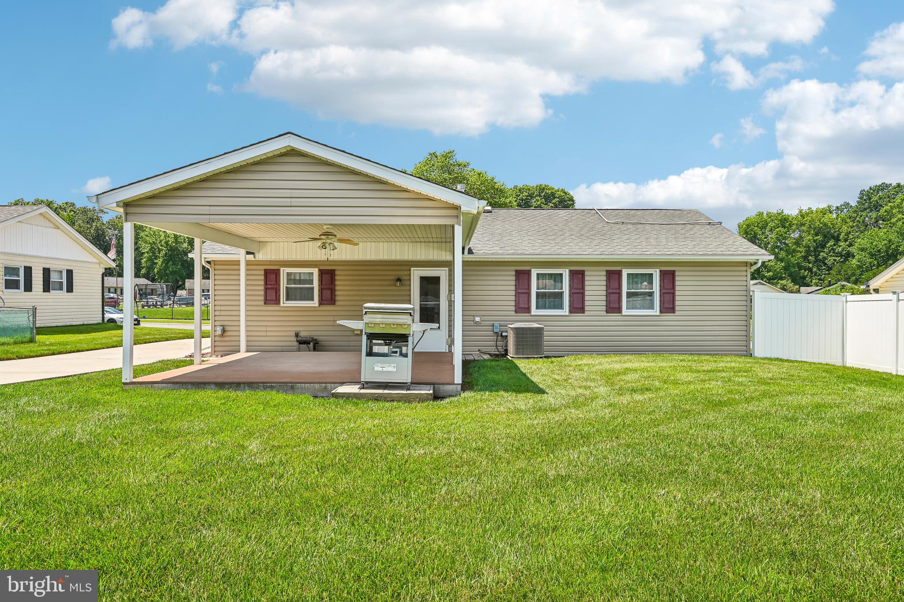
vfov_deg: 57.2
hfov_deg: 78.6
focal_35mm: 22
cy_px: 301
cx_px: 452
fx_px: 552
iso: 100
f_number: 8
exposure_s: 1/200
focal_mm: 22
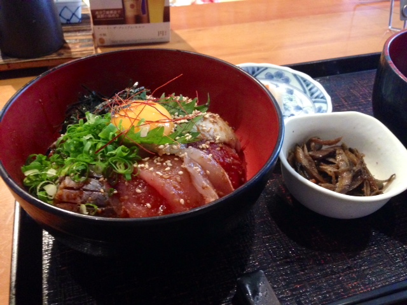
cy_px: 152
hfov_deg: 55.4
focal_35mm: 33
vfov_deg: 42.9
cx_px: 204
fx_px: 388
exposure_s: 1/15
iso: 500
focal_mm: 4.12
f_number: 2.4
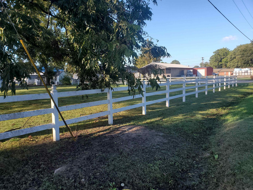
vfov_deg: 53.1
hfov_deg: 67.3
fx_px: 190
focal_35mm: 26
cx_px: 126
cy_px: 95
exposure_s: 1/540
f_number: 2.4
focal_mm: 4.3
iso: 50
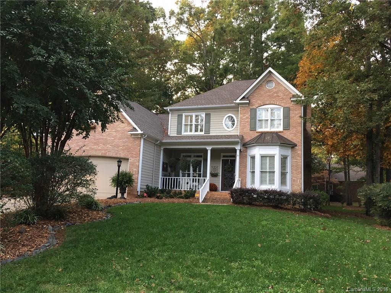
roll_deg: -2.5
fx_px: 328
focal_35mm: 29
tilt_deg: +8.0
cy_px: 146
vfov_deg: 48.2
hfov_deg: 61.7
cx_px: 196
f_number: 2.2
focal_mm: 4.15
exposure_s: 1/30
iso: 40
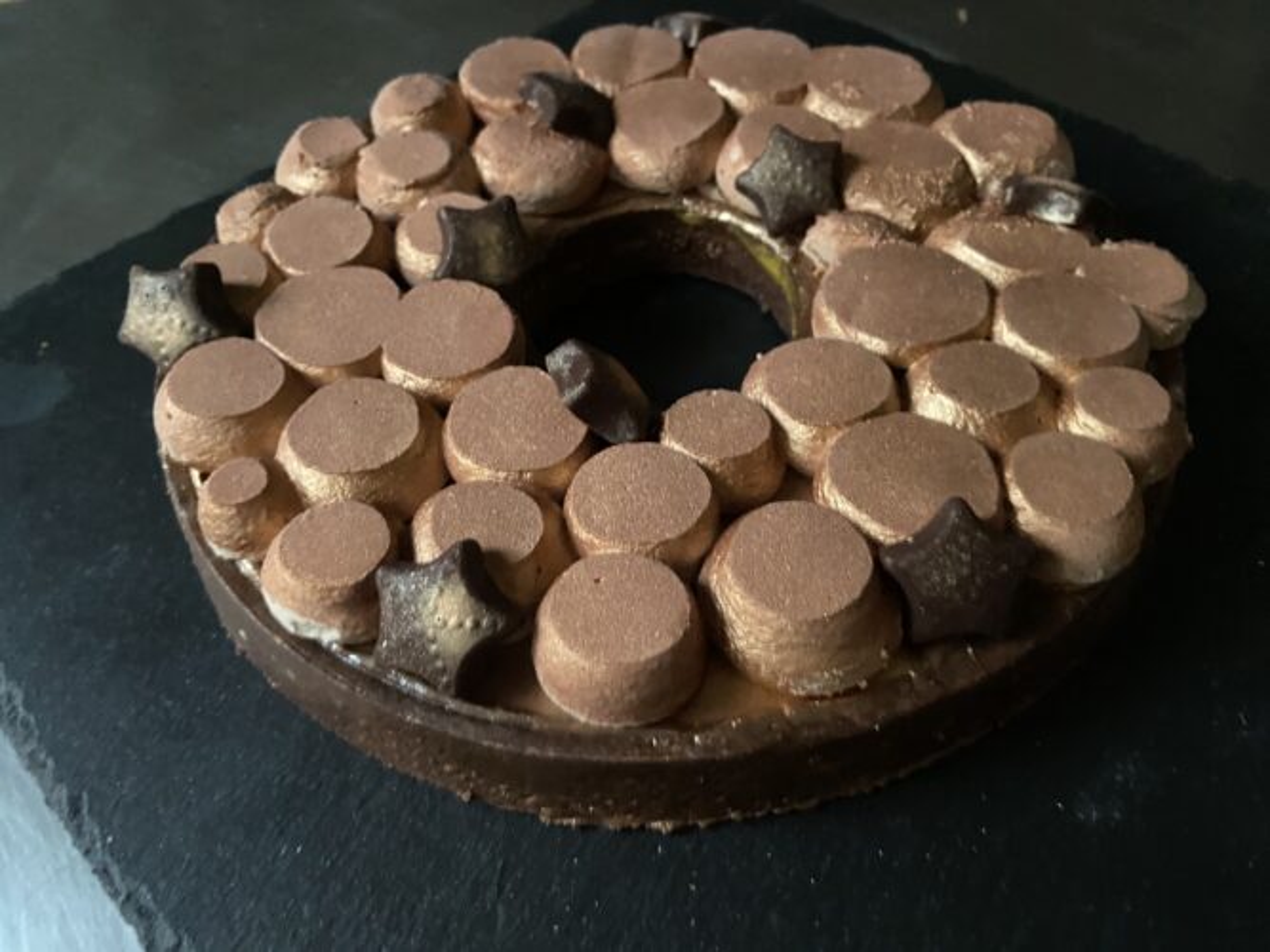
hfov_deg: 67.3
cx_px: 635
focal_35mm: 26
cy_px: 476
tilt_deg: -53.3
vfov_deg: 53.0
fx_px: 954
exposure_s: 1/25
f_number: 1.8
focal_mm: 4.25
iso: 800
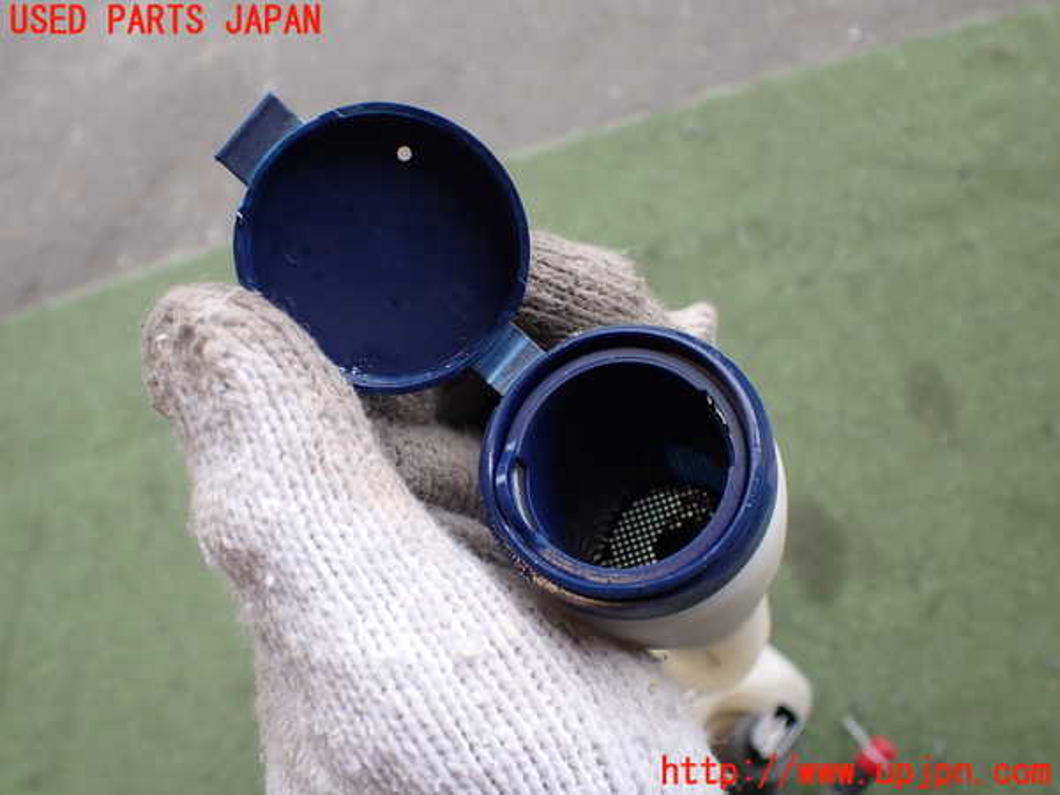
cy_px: 398
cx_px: 530
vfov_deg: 46.8
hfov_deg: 60.0
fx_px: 919
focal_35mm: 30
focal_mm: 5.4
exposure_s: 1/125
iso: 160
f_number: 2.3
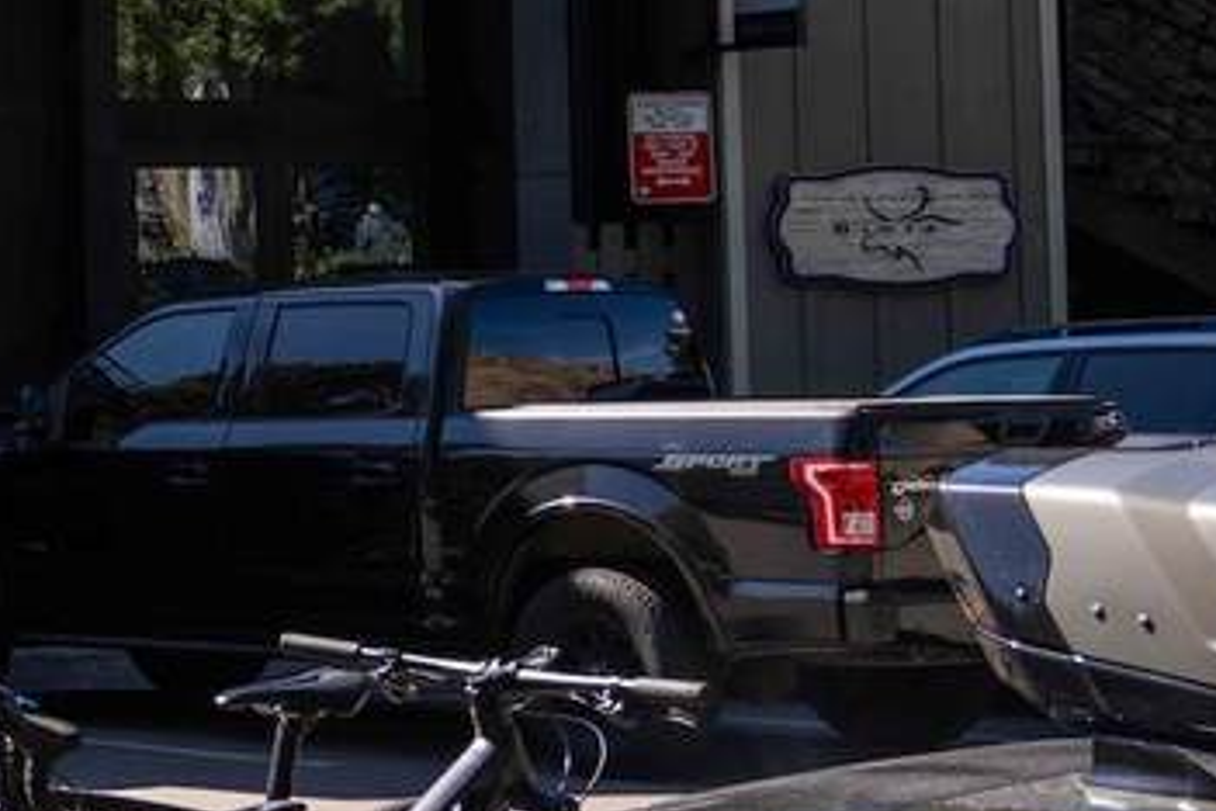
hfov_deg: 14.9
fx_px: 4188
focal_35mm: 124
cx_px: -790
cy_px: -106
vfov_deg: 10.9
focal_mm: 34
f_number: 4.5
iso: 100
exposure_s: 1/400
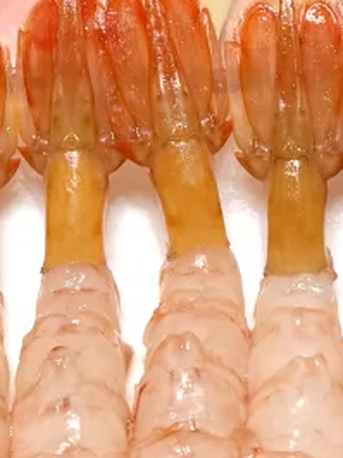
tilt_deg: -31.5
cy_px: -81
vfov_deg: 14.7
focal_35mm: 130
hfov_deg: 11.4
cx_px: 250
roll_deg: +2.2
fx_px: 1720
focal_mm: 6.76
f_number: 1.78
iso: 64
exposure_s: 1/111
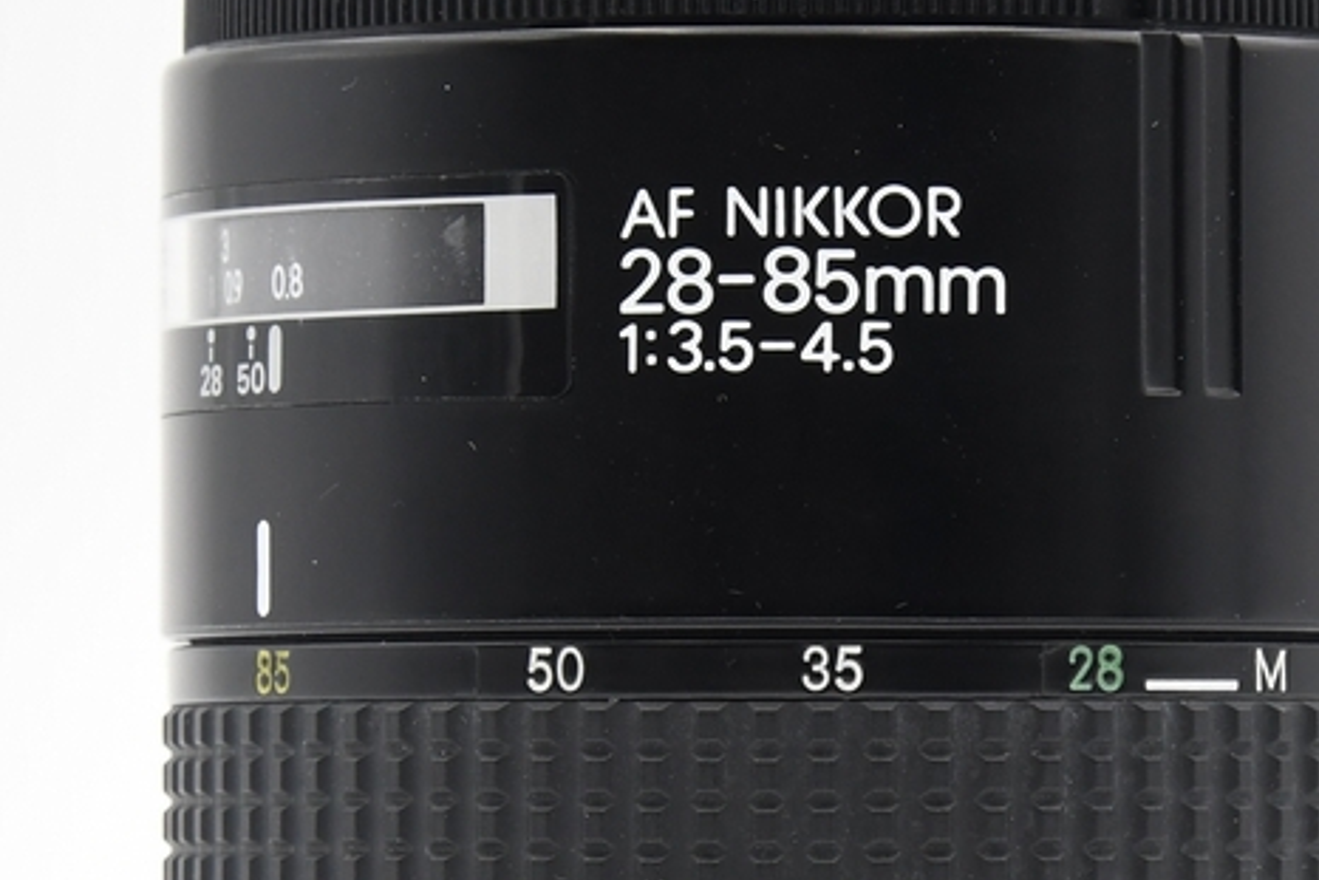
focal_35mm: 386
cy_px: 758
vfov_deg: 3.6
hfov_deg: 5.3
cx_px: 798
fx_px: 14146
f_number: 8
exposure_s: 1/100
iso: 800
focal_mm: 80
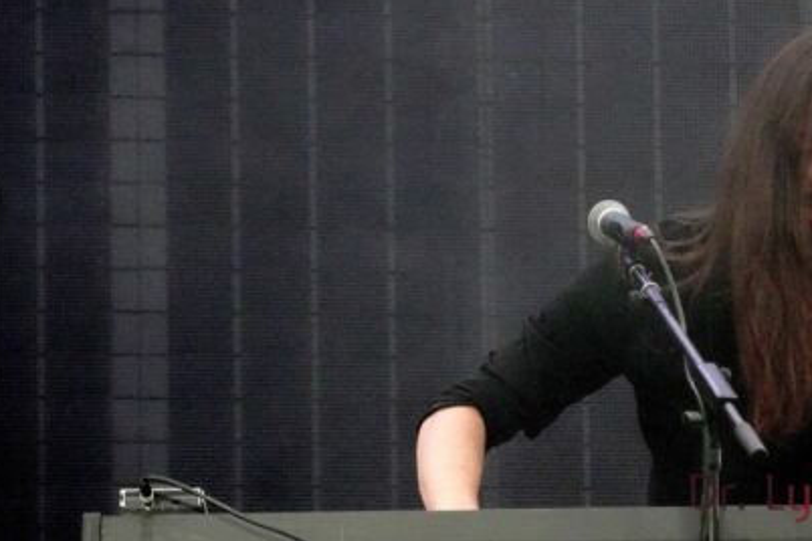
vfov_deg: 3.2
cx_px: 505
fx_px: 9698
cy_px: 204
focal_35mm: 430
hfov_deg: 4.8
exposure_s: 1/250
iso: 6400
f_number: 5.6
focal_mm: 150
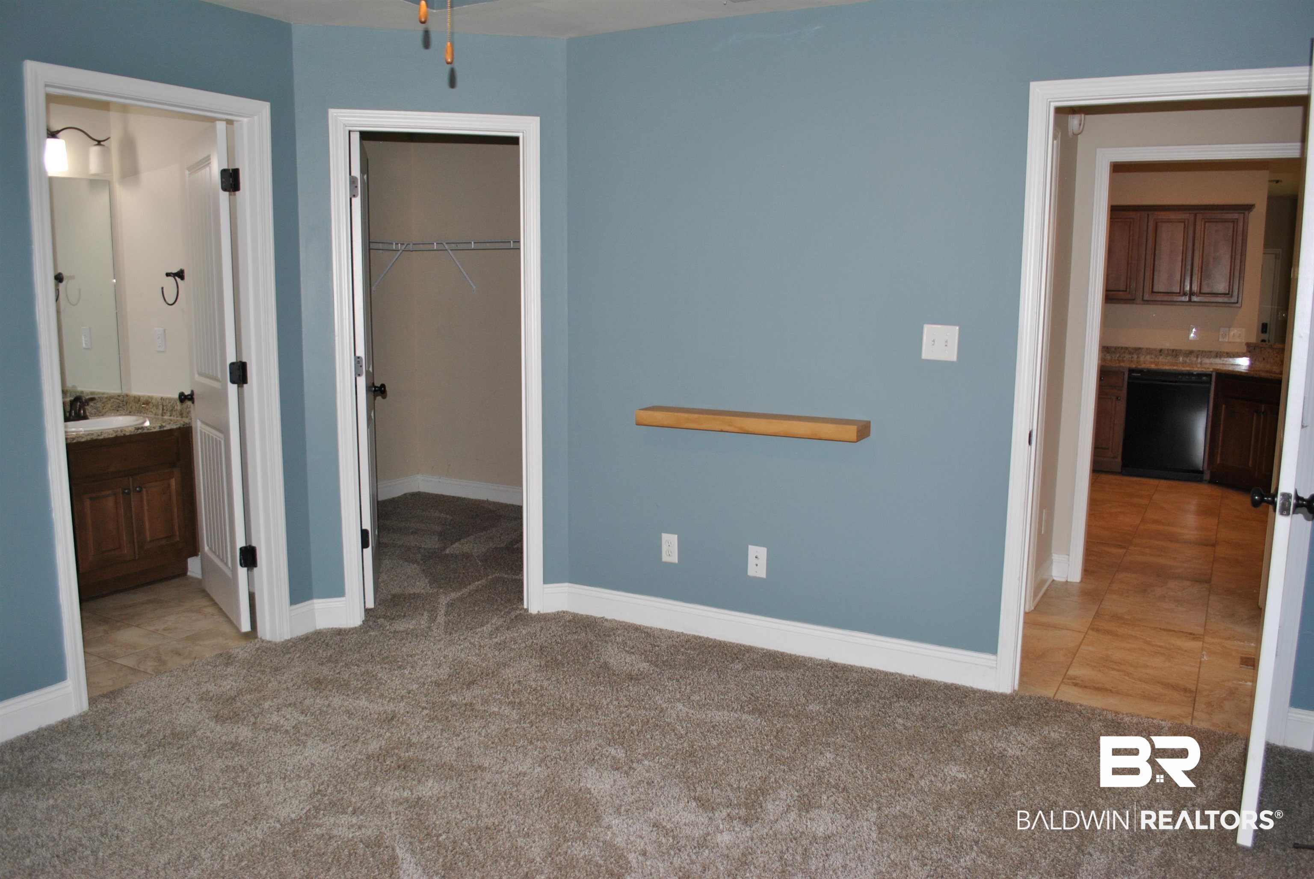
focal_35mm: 27
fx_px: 987
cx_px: 657
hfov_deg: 67.3
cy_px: 440
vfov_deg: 48.0
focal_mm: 18
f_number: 3.5
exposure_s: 1/60
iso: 200
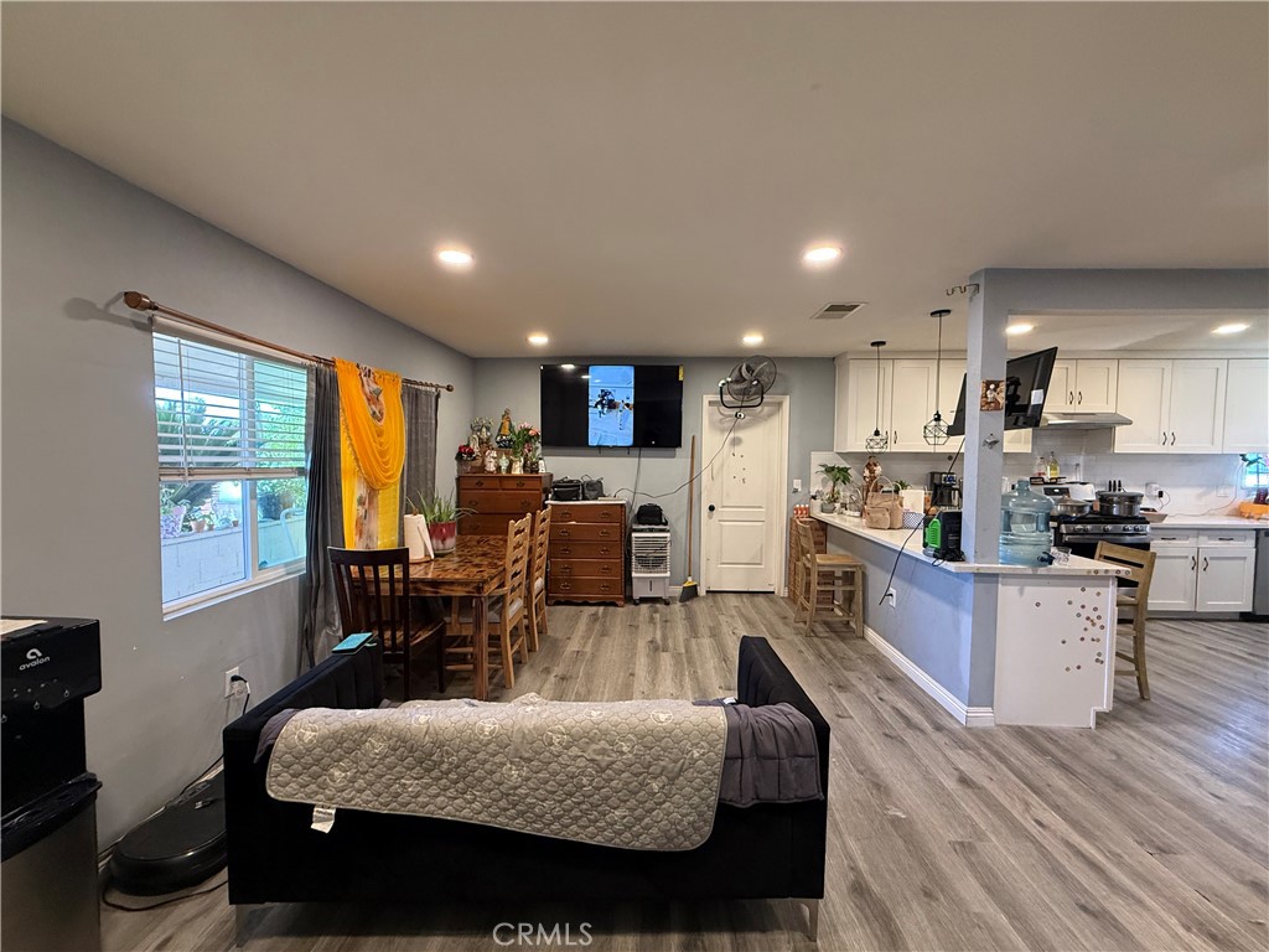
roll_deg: -0.7
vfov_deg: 85.7
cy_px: 476
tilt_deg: -2.7
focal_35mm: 14
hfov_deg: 102.1
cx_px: 634
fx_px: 513
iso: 320
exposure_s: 1/60
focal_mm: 2.22
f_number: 2.2
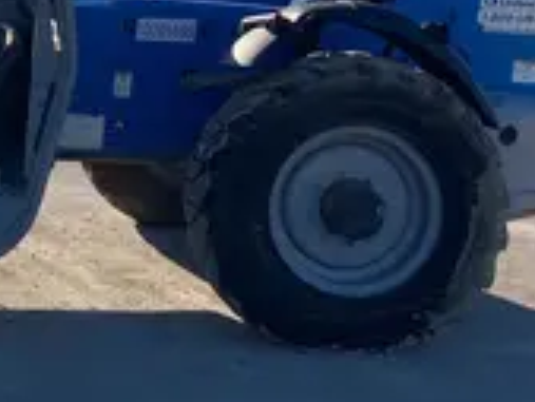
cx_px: -203
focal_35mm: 91
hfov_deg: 19.5
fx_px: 1407
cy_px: -24
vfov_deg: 15.9
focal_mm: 3.99
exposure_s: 1/2433
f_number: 1.8
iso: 20
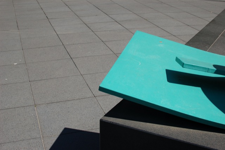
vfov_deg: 25.7
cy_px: 75
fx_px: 328
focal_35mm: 52
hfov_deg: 37.9
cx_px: 112
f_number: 10
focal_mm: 35
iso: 200
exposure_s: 1/400
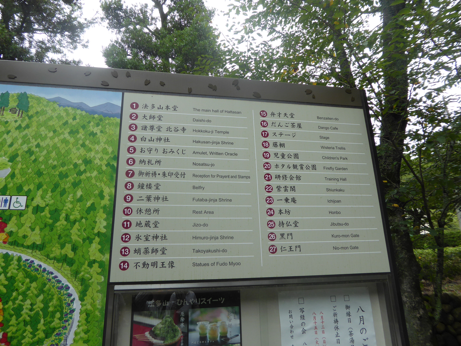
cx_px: 230
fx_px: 333
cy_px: 173
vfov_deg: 54.9
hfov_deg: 69.4
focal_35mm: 25
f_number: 3.3
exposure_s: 1/320
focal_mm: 4.3
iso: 100
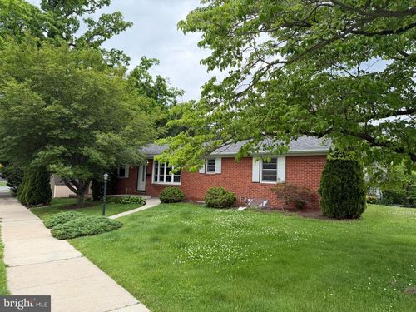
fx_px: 288
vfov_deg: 56.8
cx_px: 208
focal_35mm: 24
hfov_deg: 71.6
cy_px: 156
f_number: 1.78
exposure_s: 1/1618
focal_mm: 6.76
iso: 100
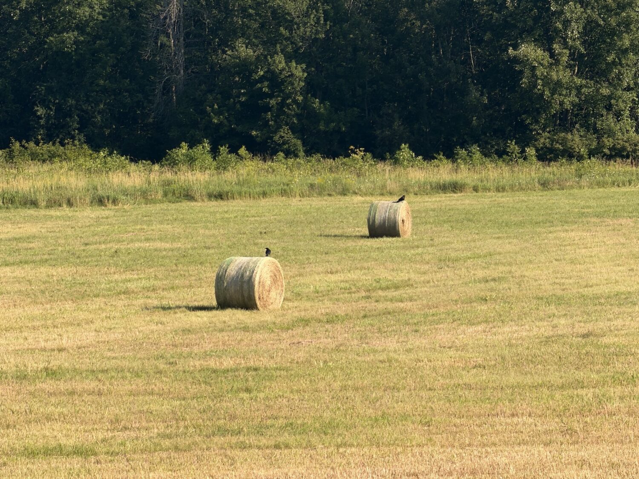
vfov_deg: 7.4
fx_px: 3692
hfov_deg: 9.9
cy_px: 240
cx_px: 320
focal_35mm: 200
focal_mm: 16.89
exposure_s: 1/639
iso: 32
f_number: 2.8
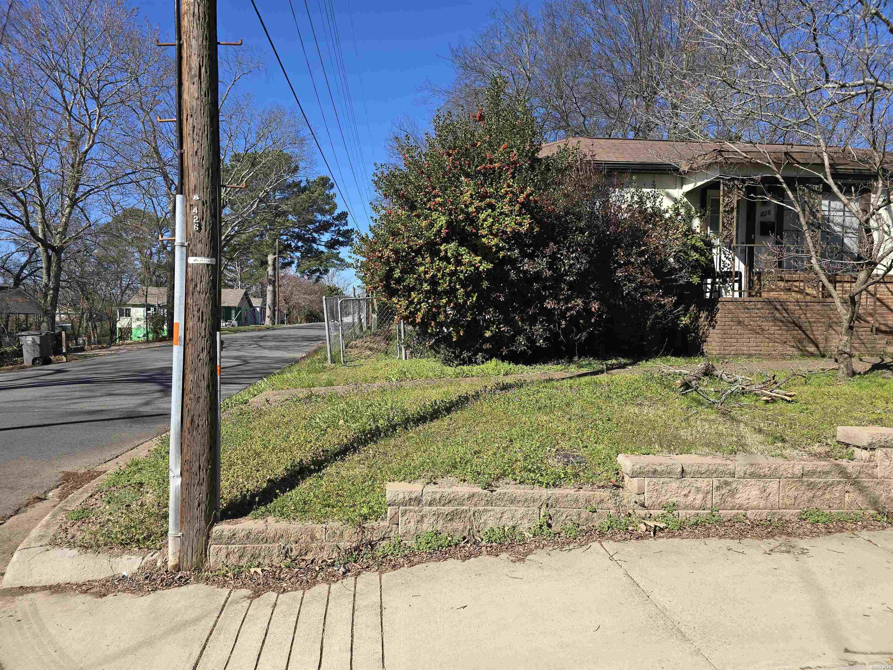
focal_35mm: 23
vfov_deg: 58.9
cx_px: 446
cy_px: 335
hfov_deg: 73.9
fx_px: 593
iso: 12
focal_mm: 6.3
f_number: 1.7
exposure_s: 1/684
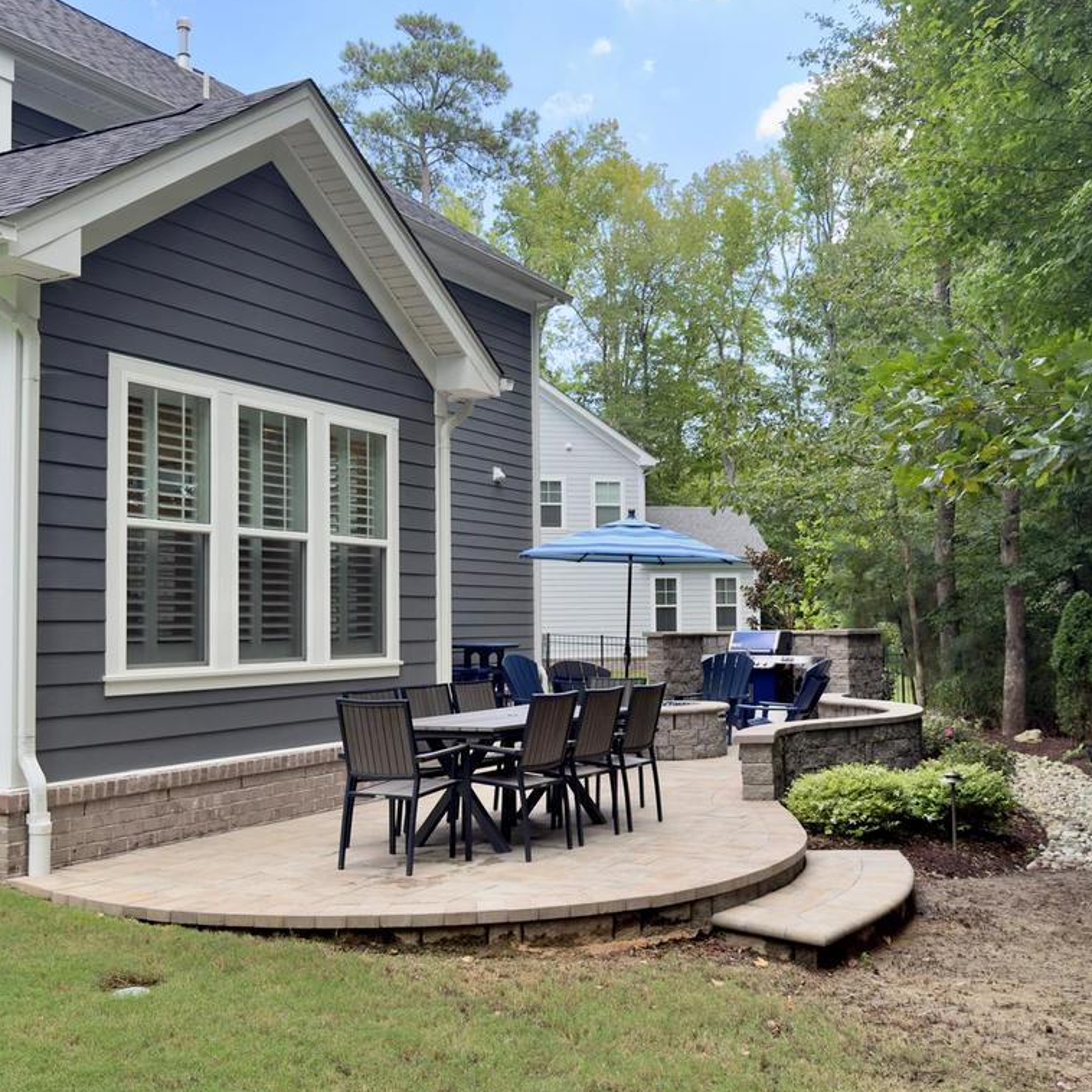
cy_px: 543
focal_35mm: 37
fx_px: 1321
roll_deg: +1.1
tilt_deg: +4.6
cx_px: 634
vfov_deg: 44.9
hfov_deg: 44.8
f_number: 1.78
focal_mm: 6.76
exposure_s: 1/611
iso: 80
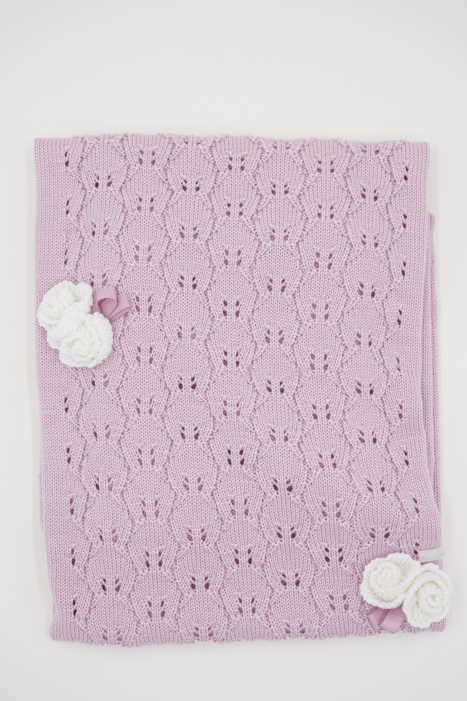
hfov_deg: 25.1
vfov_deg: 36.9
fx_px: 1050
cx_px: 247
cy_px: 362
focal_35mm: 54
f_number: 4
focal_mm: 48
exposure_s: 1/200
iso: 200
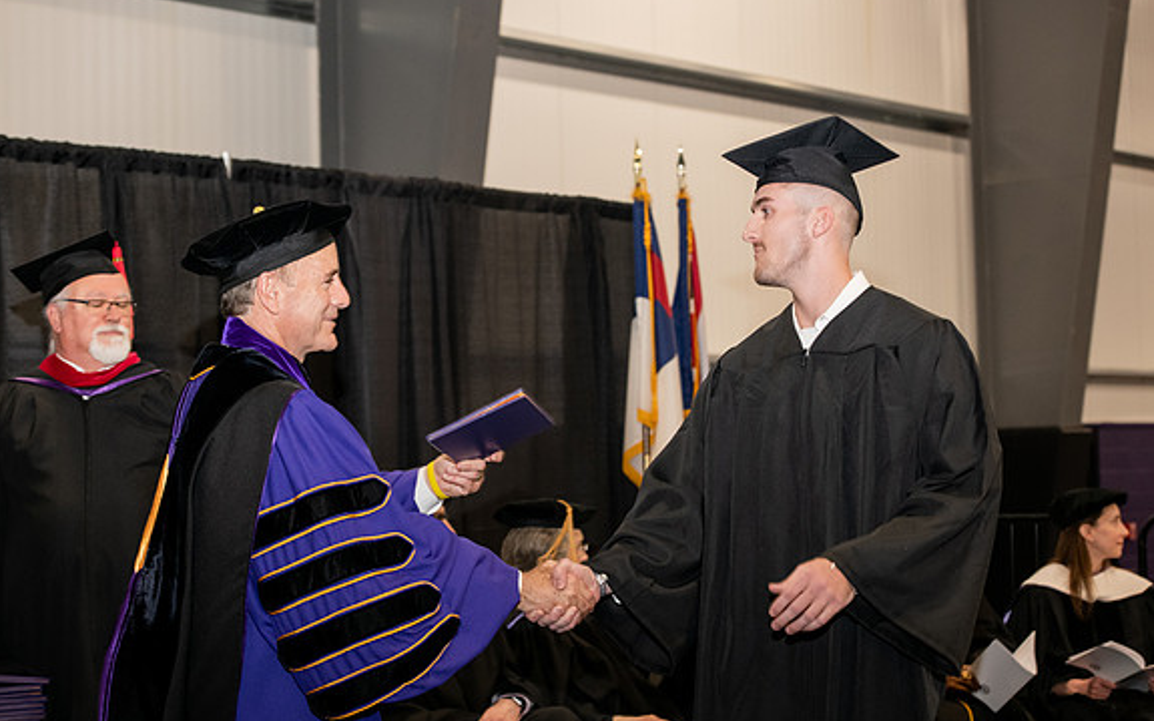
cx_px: 574
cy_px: 360
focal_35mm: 72
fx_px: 2264
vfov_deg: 18.1
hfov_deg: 28.6
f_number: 5
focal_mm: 70
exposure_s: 1/200
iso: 2000
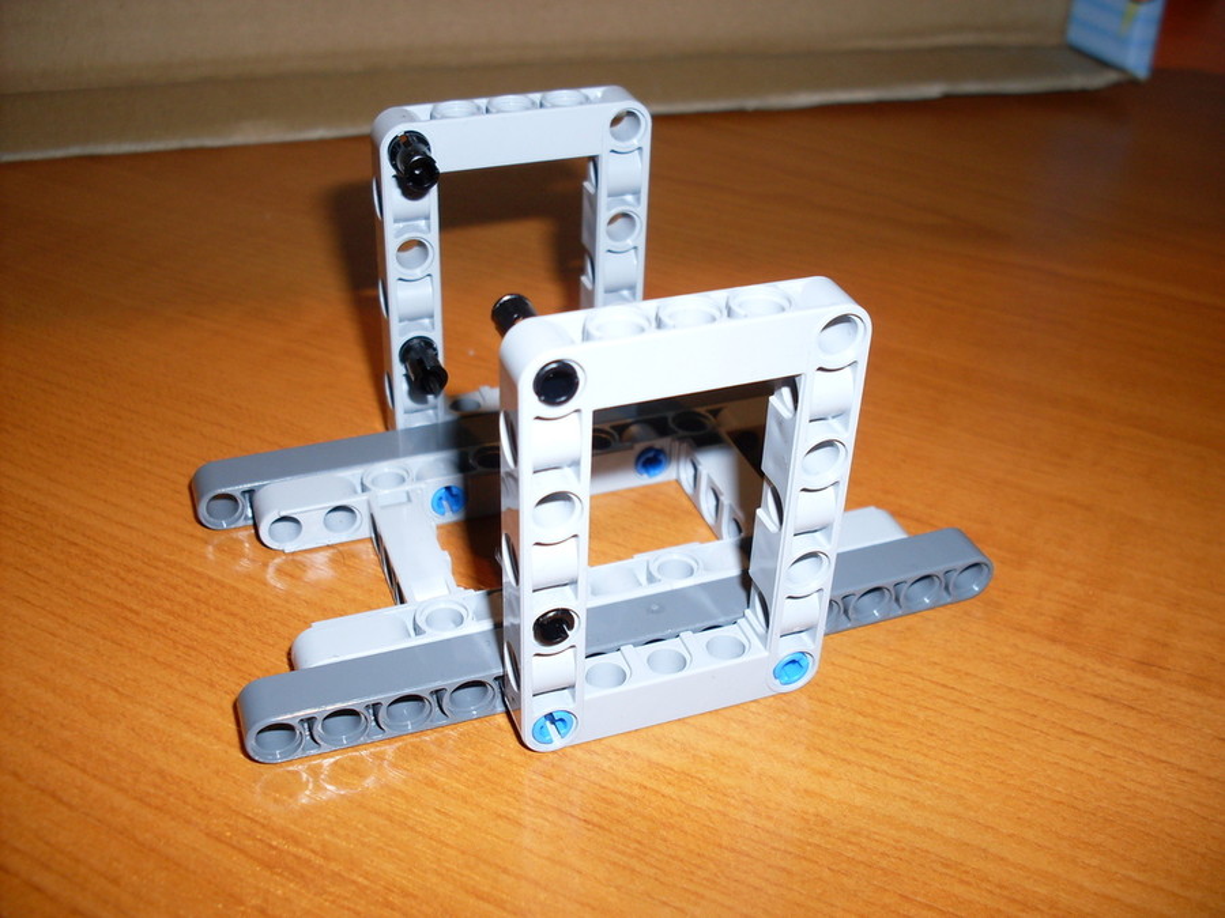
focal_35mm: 38
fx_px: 1345
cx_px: 612
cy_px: 459
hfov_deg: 49.0
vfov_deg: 37.7
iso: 100
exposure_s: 1/45
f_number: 2.8
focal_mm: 6.3
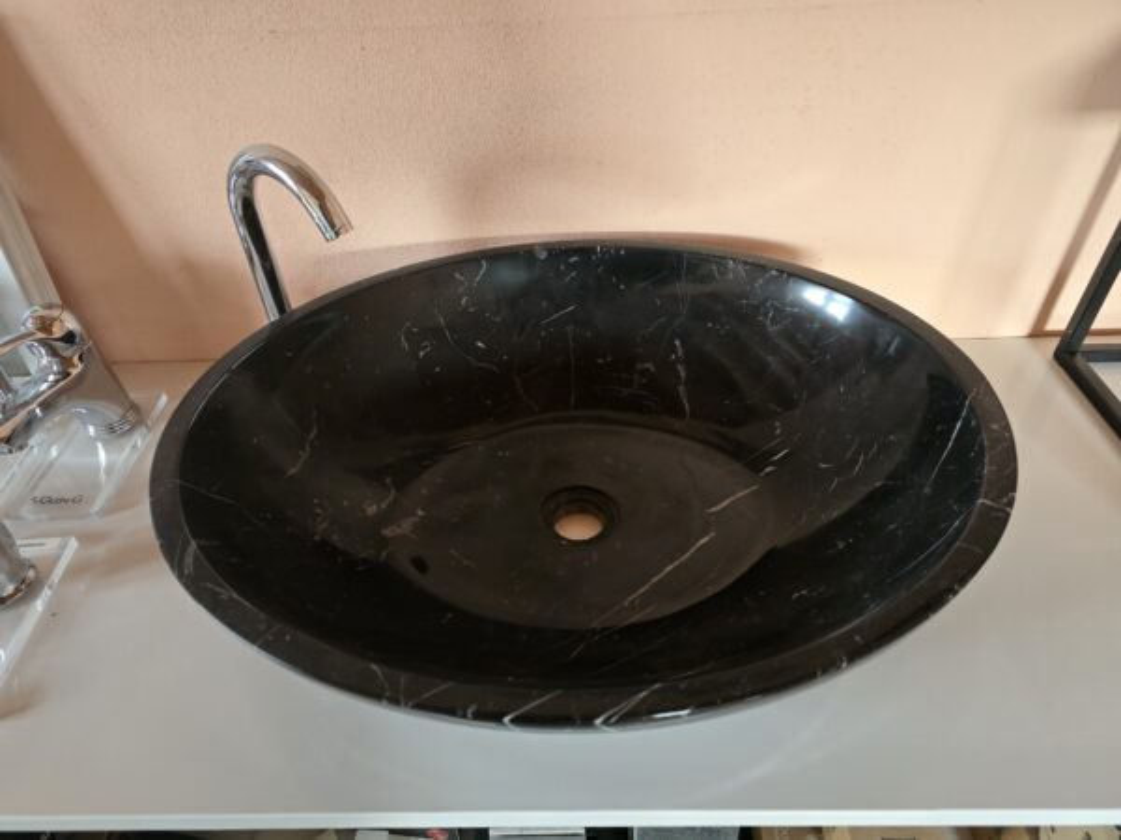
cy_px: 420
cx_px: 560
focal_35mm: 23
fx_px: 745
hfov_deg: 73.9
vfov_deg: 58.9
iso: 800
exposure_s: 1/120
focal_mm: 6.3
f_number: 1.7
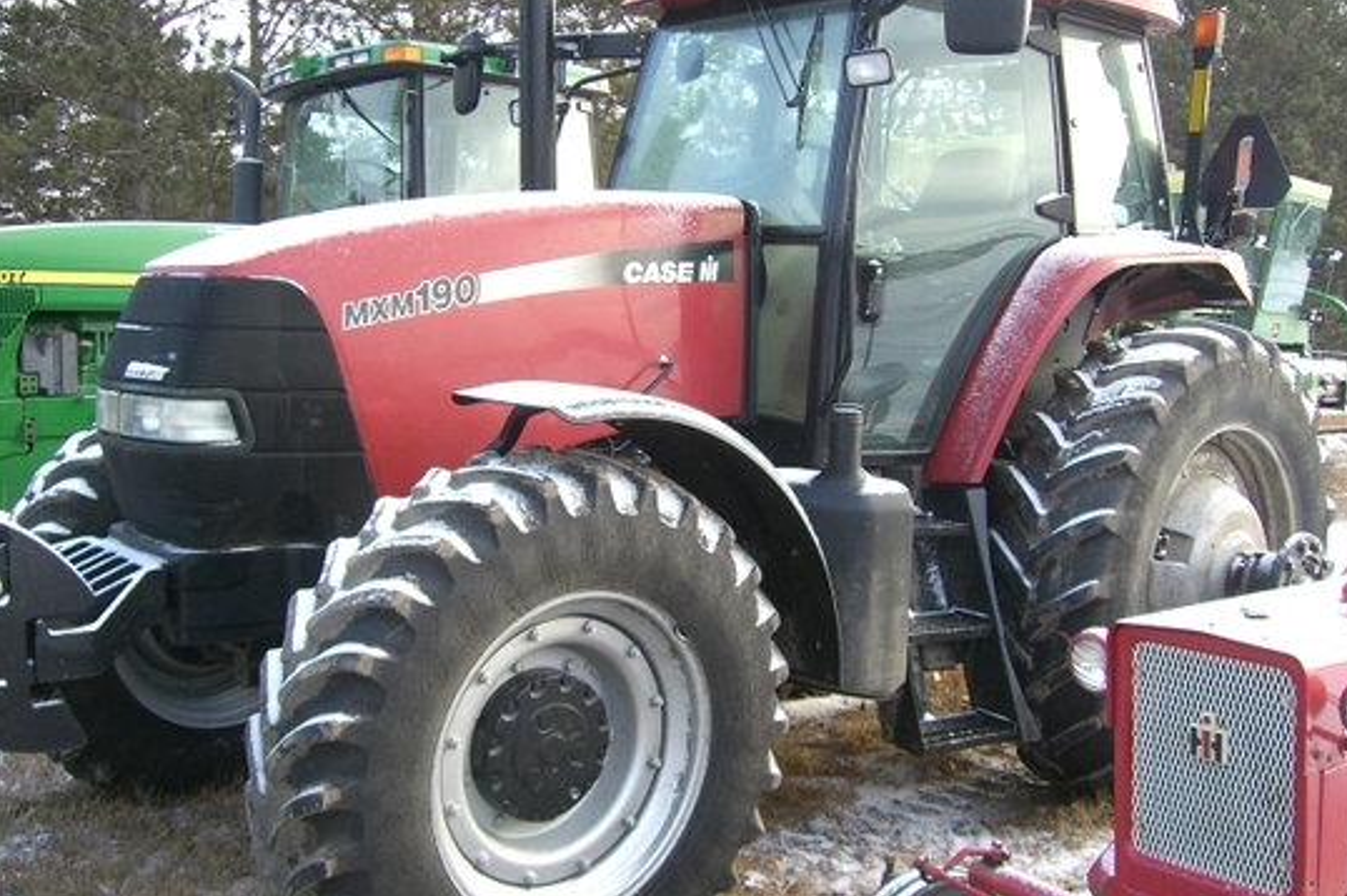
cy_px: 408
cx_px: 679
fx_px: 1496
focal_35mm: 40
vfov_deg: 33.3
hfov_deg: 48.5
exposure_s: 1/160
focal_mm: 6.2
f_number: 2.7
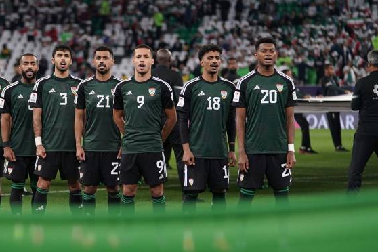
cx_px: 65
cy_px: 191
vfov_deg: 6.4
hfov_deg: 9.5
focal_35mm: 215
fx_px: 2257
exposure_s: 1/1250
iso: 1250
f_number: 2.8
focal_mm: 120
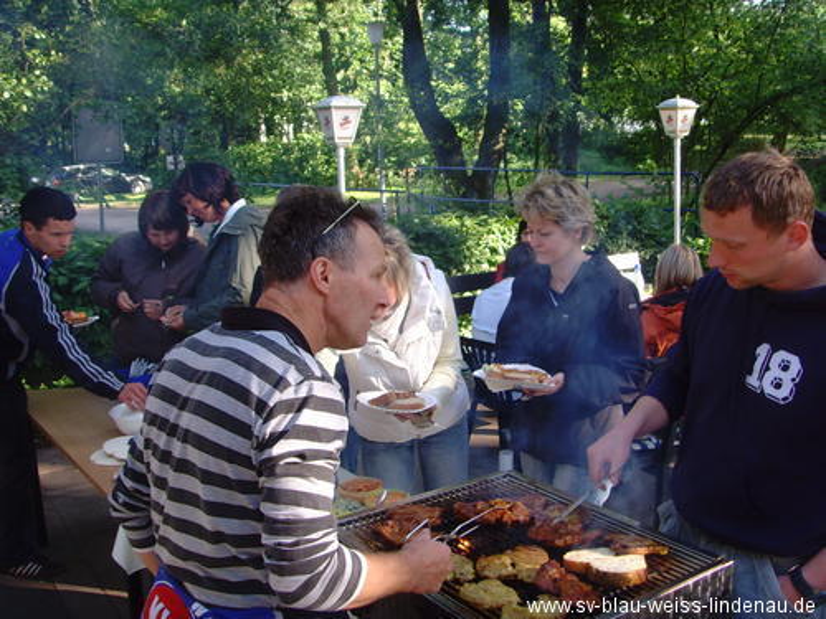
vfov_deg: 36.8
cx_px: 413
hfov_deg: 47.9
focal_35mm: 39
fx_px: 931
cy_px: 310
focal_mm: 6.6
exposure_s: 1/60
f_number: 3.5
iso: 100
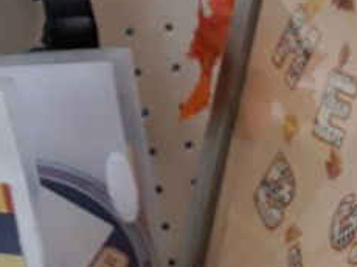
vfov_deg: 15.2
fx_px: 968
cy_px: 320
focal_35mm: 94
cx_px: 588
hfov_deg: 17.8
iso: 50
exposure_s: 1/50
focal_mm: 3.71
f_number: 1.7
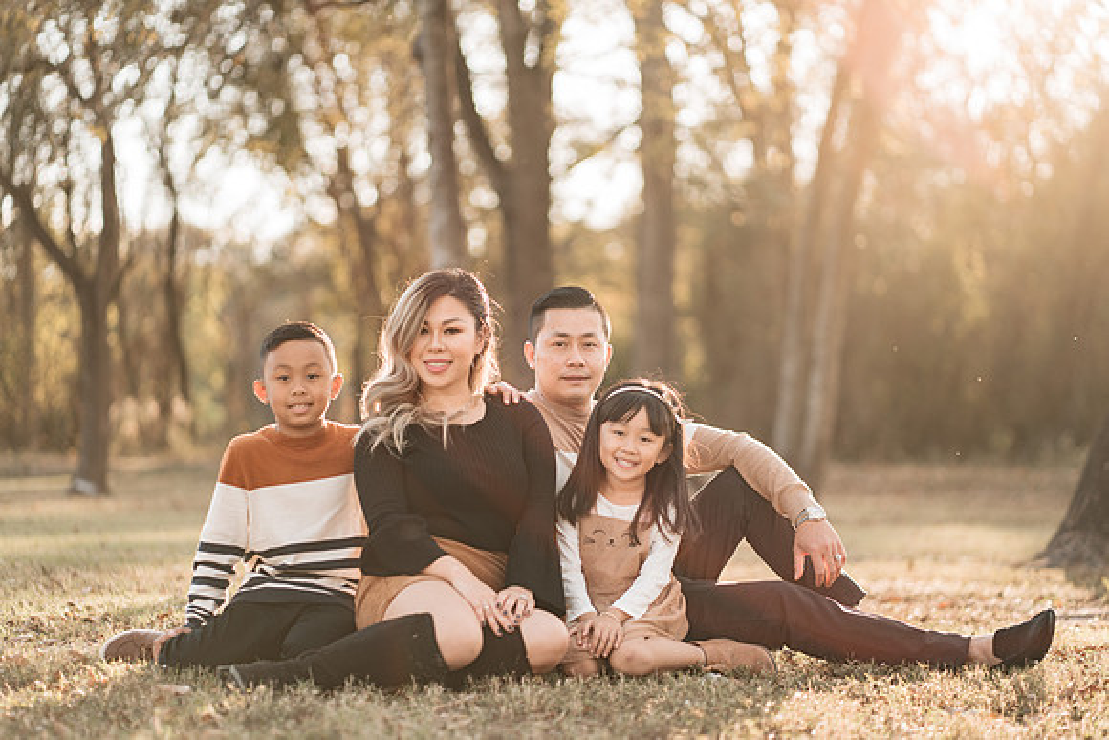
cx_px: 554
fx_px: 2645
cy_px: 370
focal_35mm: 86
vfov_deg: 15.9
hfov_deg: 23.7
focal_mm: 85
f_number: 1.8
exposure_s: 1/500
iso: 125
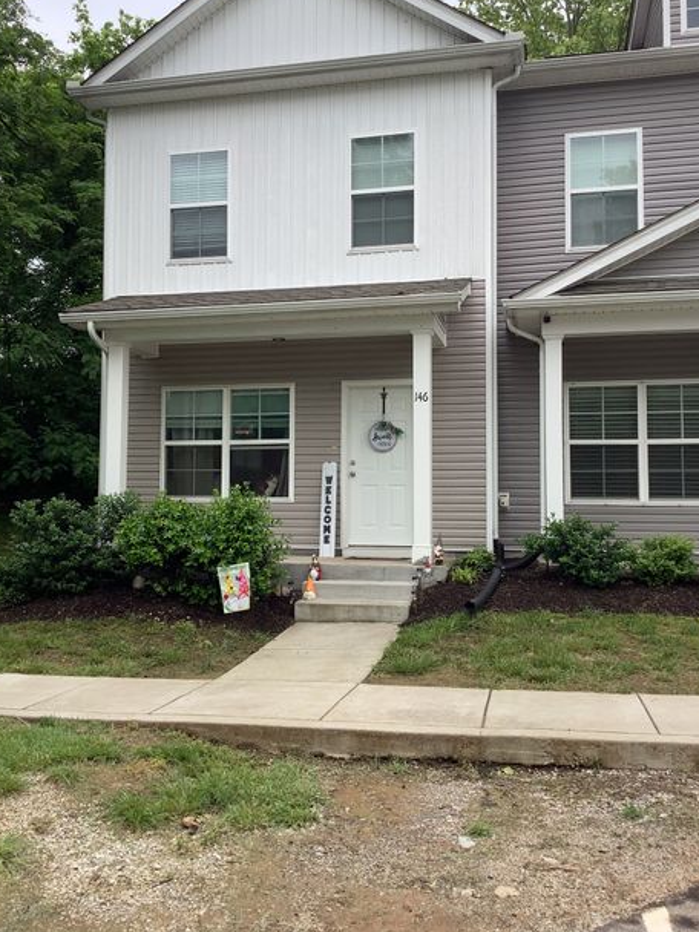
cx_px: 337
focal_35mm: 34
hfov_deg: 41.8
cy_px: 442
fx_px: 915
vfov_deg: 53.9
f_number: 2.4
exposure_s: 1/317
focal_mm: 3.3
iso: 25
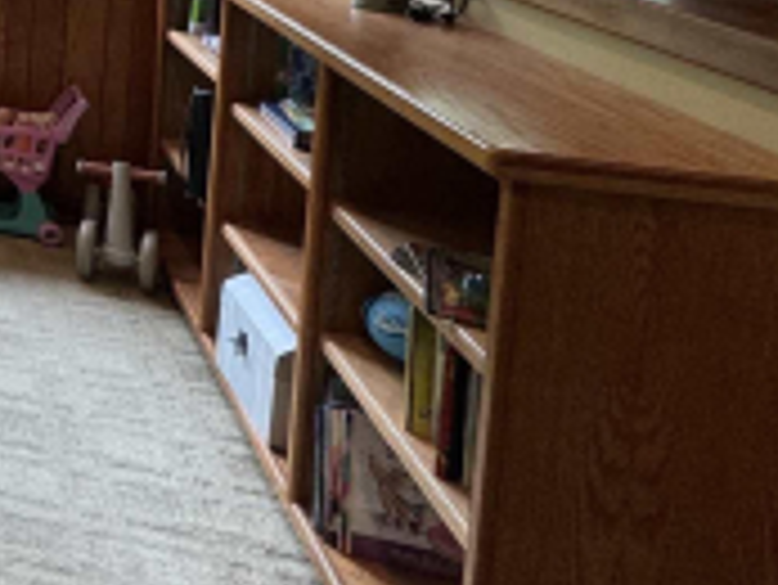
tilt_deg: -5.6
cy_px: -117
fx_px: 1215
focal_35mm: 54
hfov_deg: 22.6
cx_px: -582
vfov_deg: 24.5
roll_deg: -1.2
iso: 160
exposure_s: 1/120
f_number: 2.2
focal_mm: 2.22
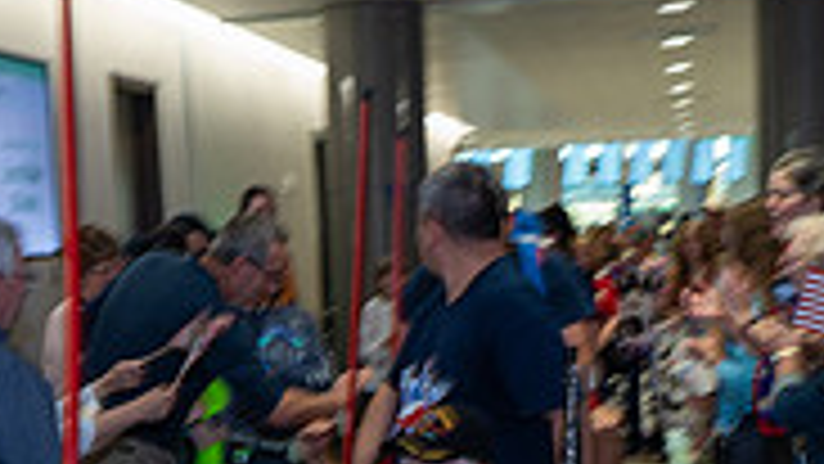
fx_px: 1923
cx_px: 333
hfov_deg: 24.1
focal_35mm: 88
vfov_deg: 13.2
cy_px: 622
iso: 640
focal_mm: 26.5
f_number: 4.5
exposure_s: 1/40
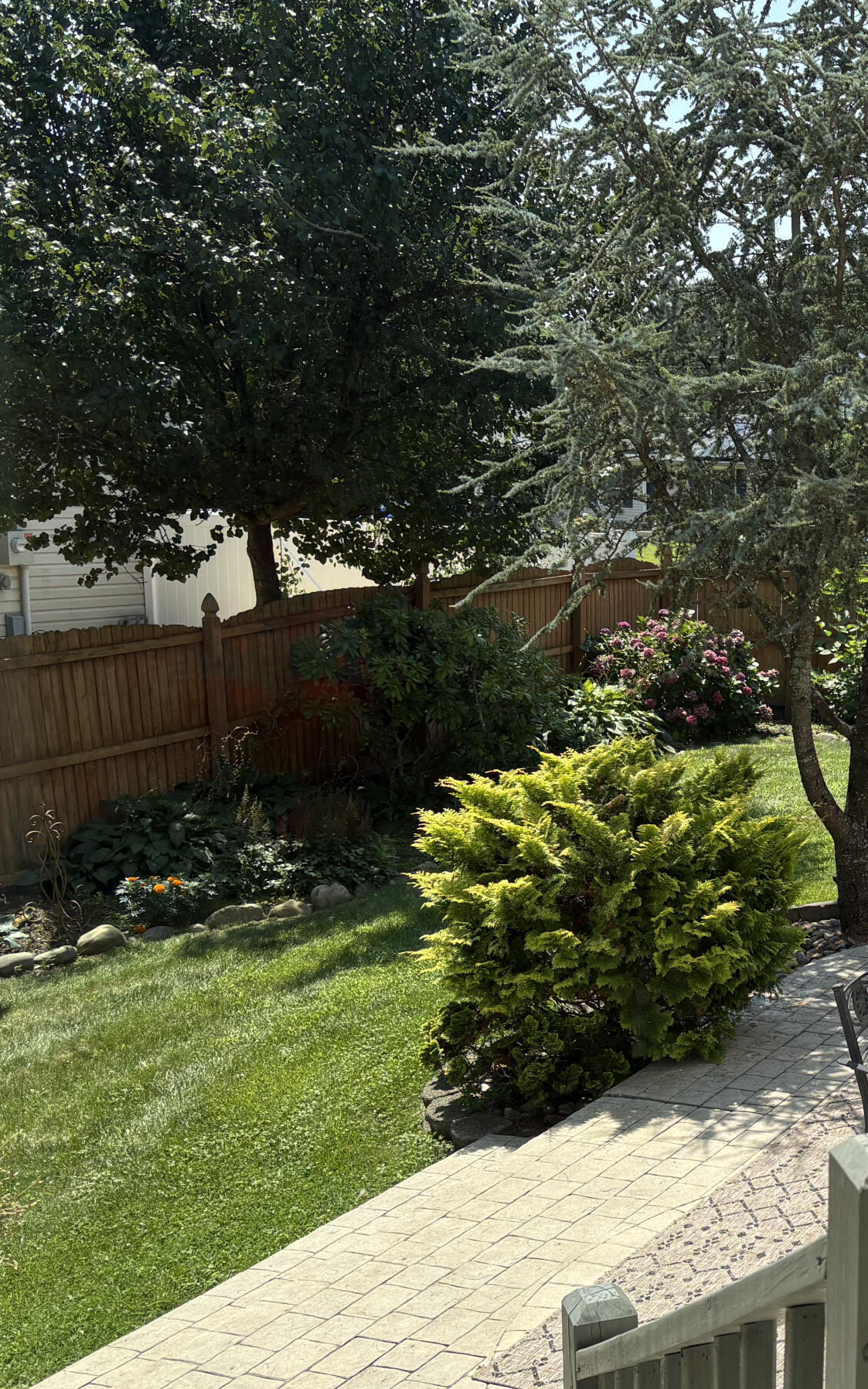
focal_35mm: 46
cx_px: 954
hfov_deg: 25.9
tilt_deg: -9.9
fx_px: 1741
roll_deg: -1.8
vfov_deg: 43.4
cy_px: 783
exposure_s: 1/1587
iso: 50
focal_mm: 5.96
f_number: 1.6
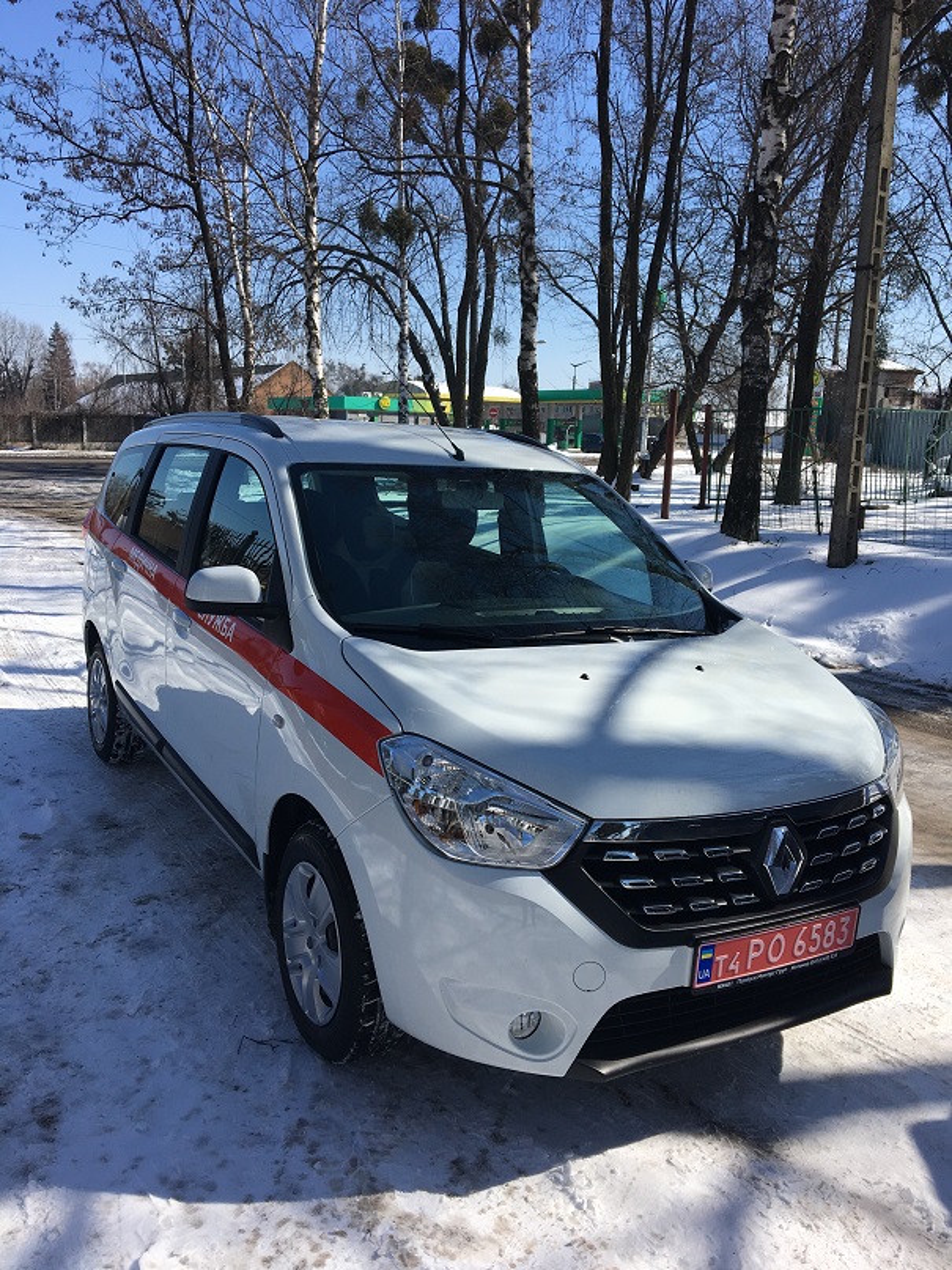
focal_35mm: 29
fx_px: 1064
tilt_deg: -10.1
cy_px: 635
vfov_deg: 61.7
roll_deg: -1.9
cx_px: 476
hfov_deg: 48.2
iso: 25
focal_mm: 4.15
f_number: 2.2
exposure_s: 1/2198
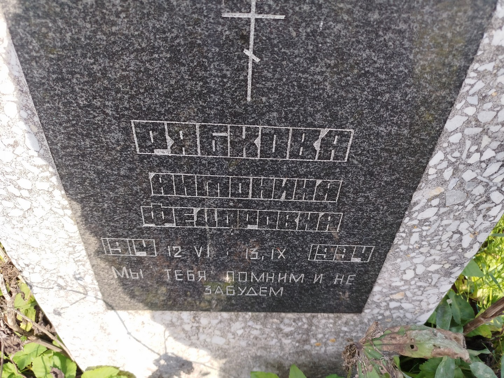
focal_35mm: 24
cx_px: 252
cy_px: 189
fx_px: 349
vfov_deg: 56.8
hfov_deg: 71.6
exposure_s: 1/140
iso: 50
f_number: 1.7
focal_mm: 5.31
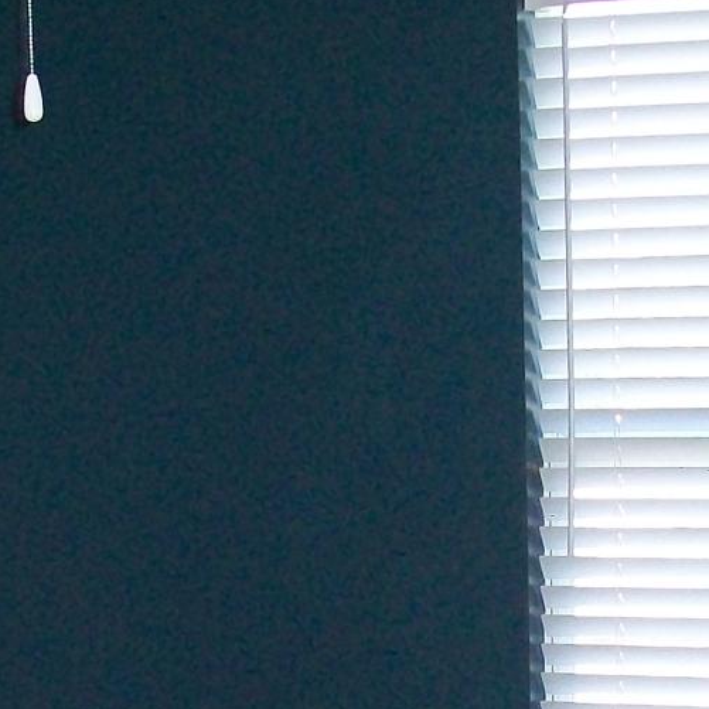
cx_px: 85
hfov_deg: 14.4
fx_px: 2781
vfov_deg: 13.8
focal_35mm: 120
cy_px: 1022
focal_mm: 6.1
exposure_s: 1/125
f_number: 2.7
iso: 200
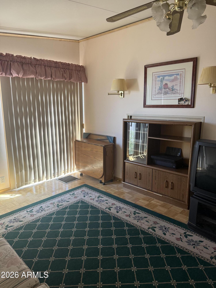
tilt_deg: -12.0
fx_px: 200
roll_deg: -1.3
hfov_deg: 56.8
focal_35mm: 24
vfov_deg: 71.6
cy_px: 144
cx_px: 108
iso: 200
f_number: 1.78
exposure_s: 1/76
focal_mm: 6.76
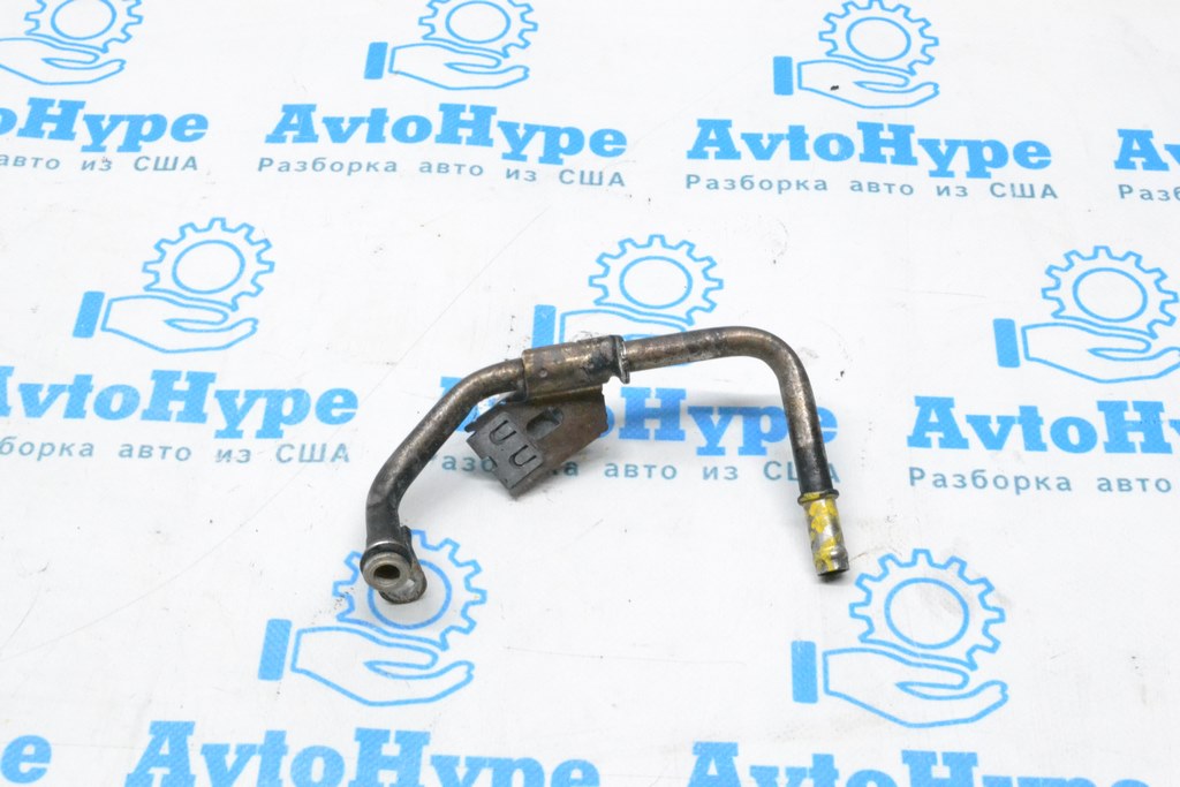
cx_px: 590
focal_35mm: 57
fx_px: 1868
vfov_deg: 23.8
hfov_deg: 35.0
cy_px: 394
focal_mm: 38
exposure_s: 1/50
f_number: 18
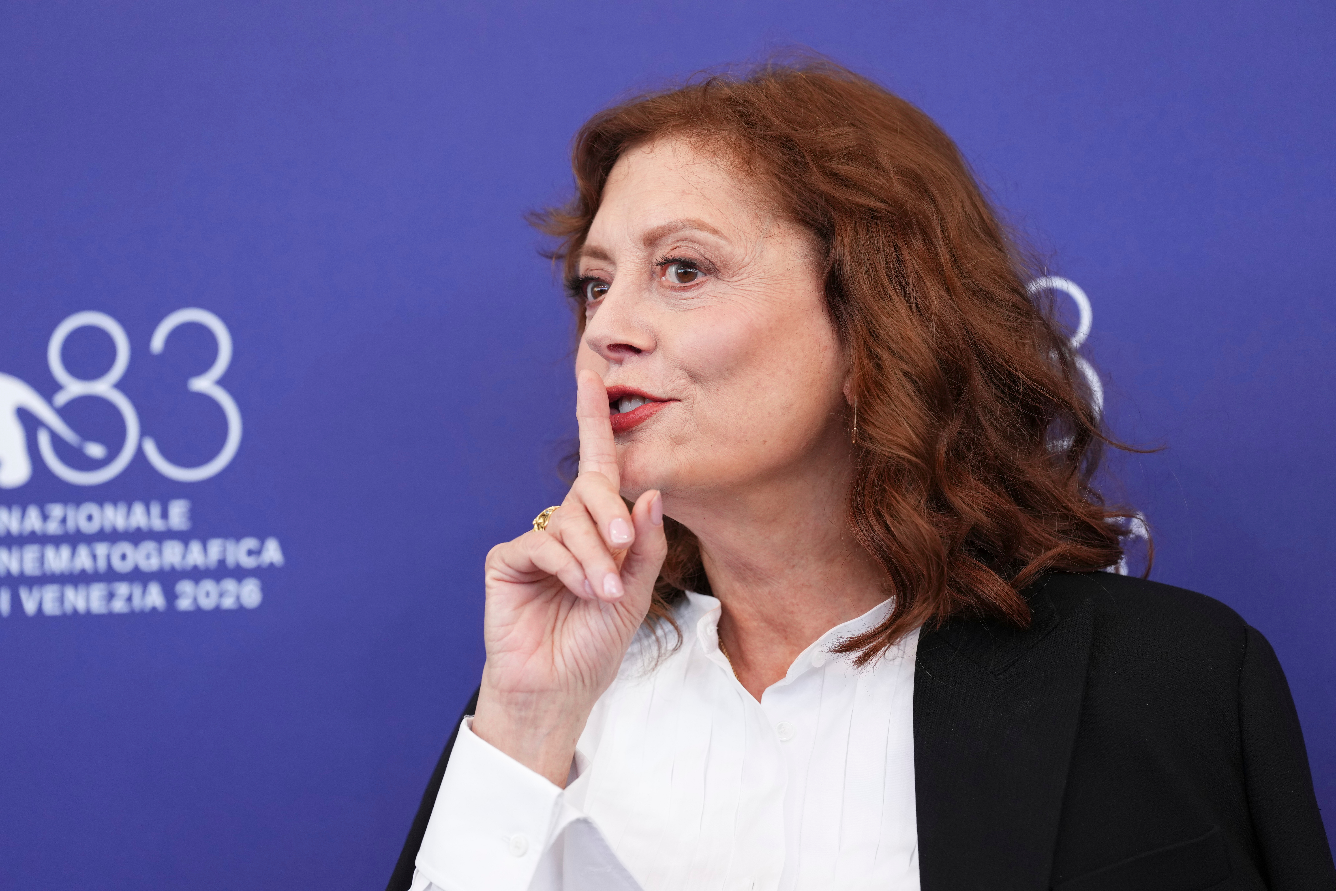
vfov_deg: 6.9
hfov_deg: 10.3
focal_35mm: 200
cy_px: 446
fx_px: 7422
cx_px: 668
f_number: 4
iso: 1000
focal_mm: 200
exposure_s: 1/640
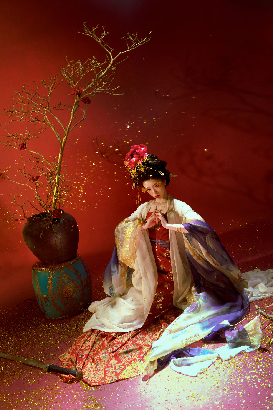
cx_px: 136
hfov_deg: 29.9
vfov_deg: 43.6
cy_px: 205
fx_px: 512
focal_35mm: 45
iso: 1000
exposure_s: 1/250
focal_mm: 45
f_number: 2.8
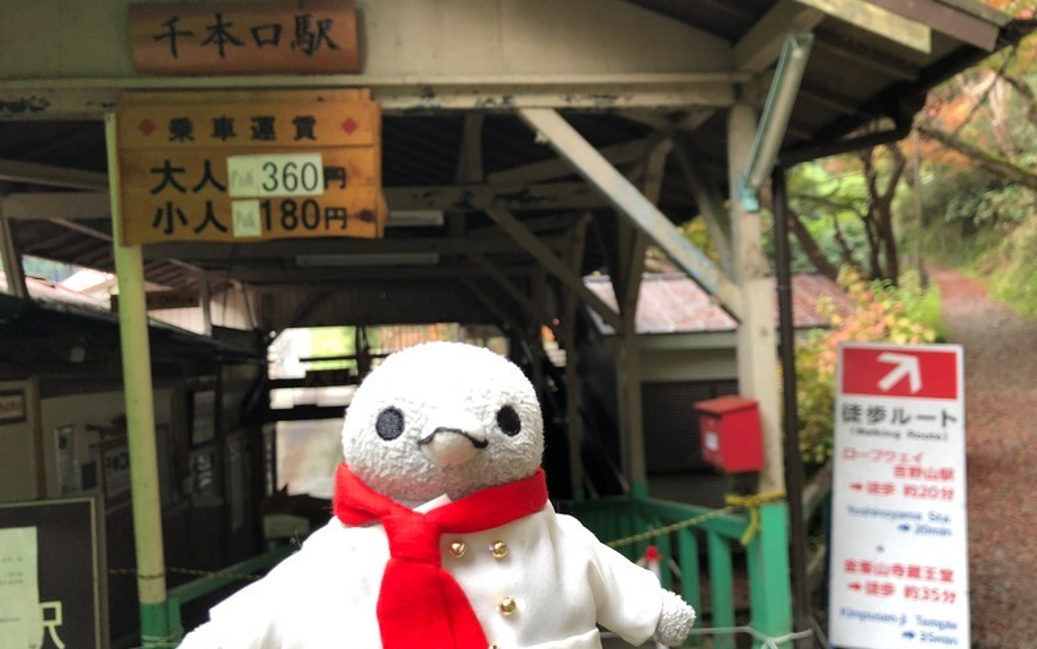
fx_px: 848
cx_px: 520
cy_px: 359
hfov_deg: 62.9
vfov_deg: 41.8
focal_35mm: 30
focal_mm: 3.99
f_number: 1.8
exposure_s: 1/40
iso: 25
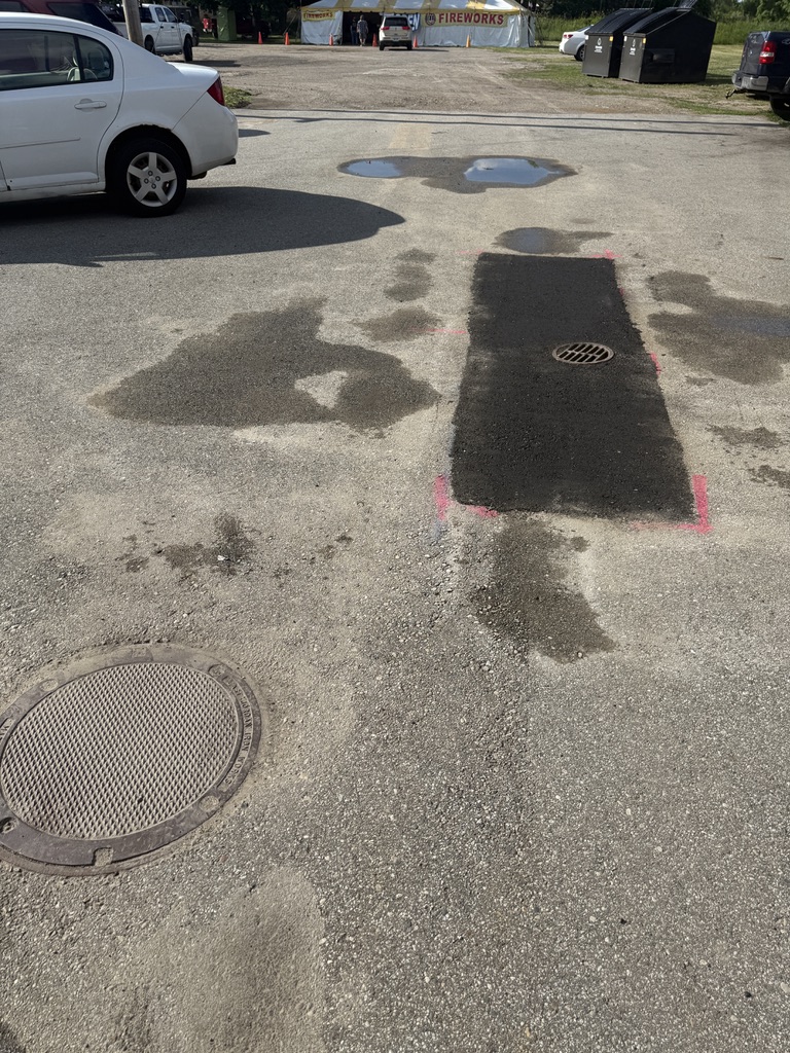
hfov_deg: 56.8
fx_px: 730
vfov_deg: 71.6
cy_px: 526
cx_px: 395
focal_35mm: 24
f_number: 1.78
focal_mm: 6.76
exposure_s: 1/4975
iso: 80
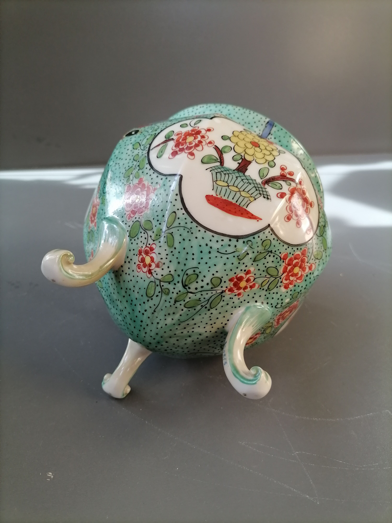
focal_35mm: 26
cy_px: 262
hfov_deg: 53.1
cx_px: 196
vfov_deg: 67.3
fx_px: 393
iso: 100
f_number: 1.8
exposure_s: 1/120
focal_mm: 5.4
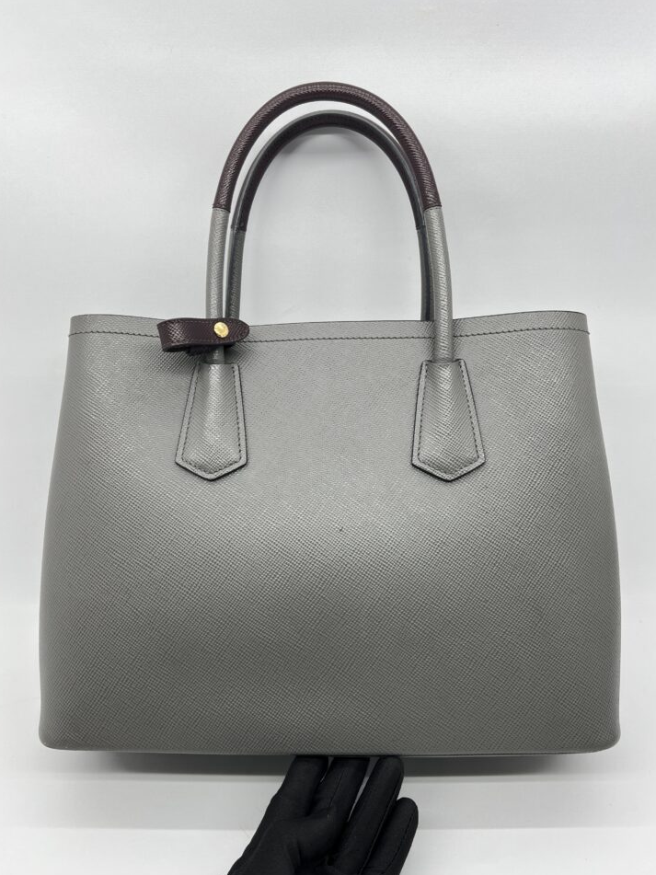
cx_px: 327
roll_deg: -0.3
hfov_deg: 49.7
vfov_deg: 63.4
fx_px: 708
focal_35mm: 28
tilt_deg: -25.7
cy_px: 454
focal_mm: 5.7
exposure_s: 1/101
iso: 32
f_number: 1.5
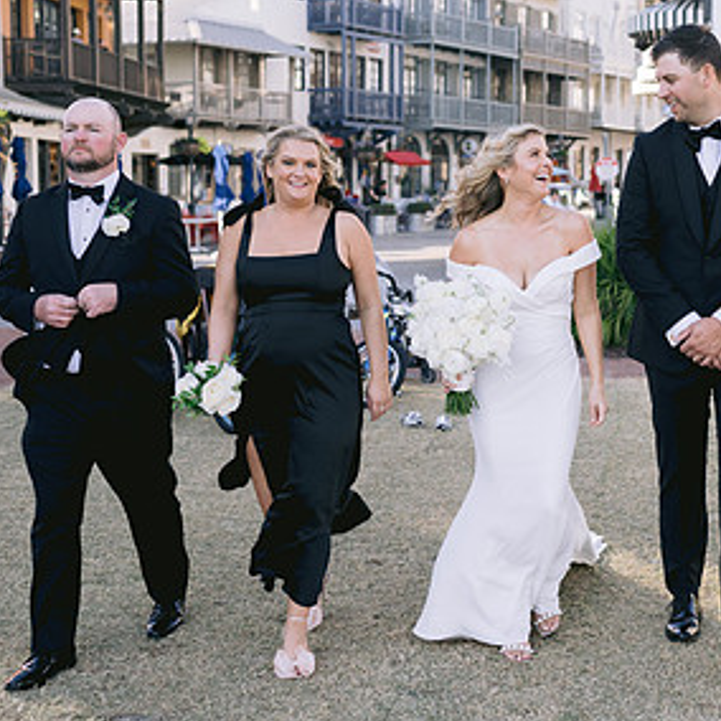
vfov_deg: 27.3
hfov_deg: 26.8
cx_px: 577
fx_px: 1485
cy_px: 324
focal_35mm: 63
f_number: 2.5
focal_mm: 35
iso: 200
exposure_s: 1/1000
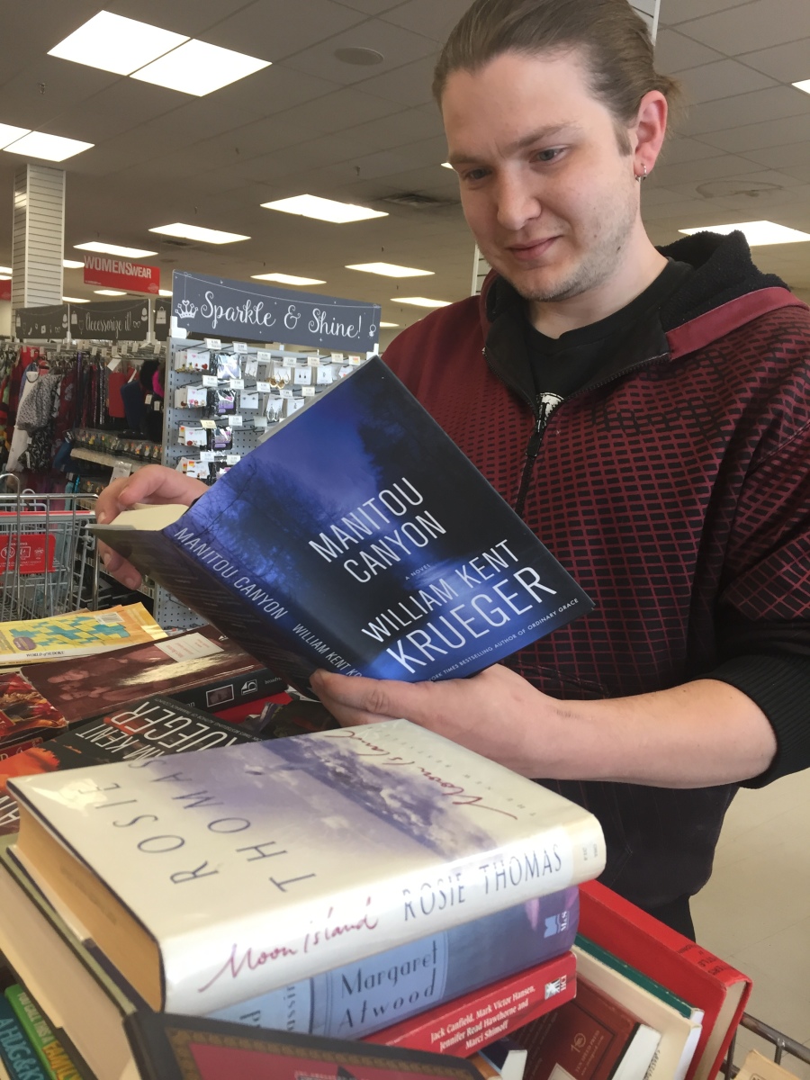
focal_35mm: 29
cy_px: 540
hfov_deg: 48.2
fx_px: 905
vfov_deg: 61.7
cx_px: 405
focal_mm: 4.15
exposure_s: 1/30
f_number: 2.2
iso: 32
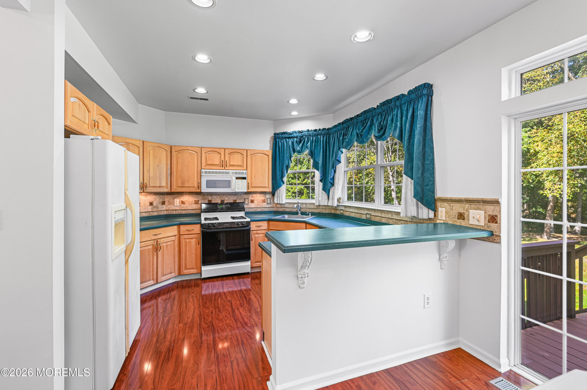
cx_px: 294
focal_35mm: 16
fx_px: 261
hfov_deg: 96.8
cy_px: 195
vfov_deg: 73.7
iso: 400
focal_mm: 16
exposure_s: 1/8
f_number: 8
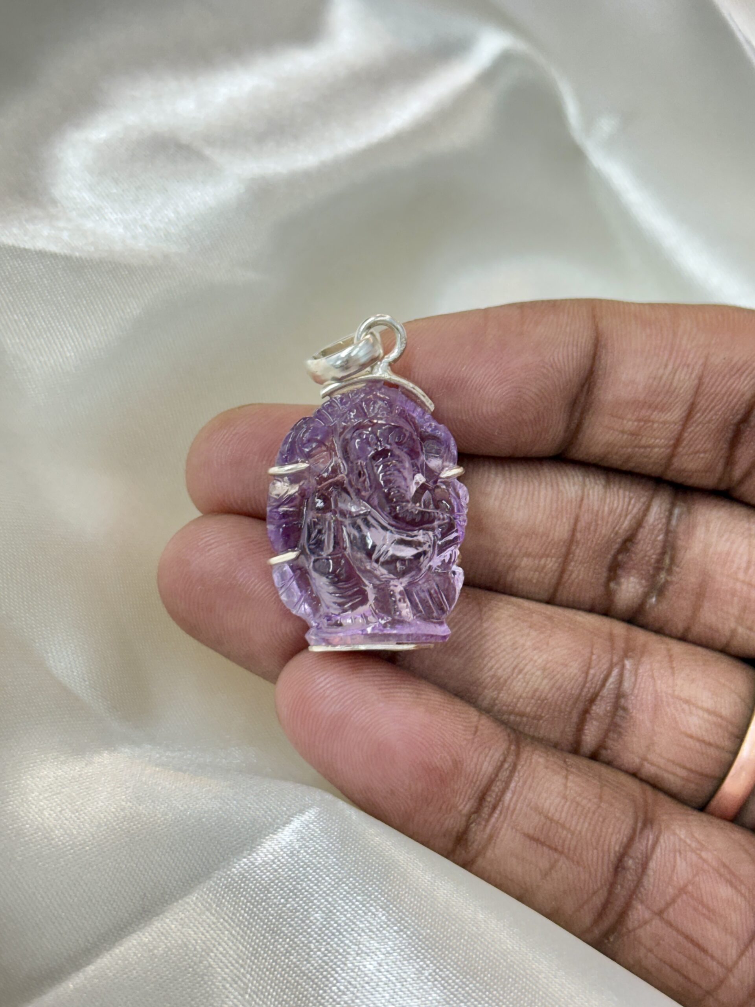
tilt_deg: -52.0
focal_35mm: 48
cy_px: 504
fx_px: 1396
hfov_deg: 30.3
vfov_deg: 39.7
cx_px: 378
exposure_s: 1/100
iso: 125
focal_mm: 6.76
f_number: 1.78
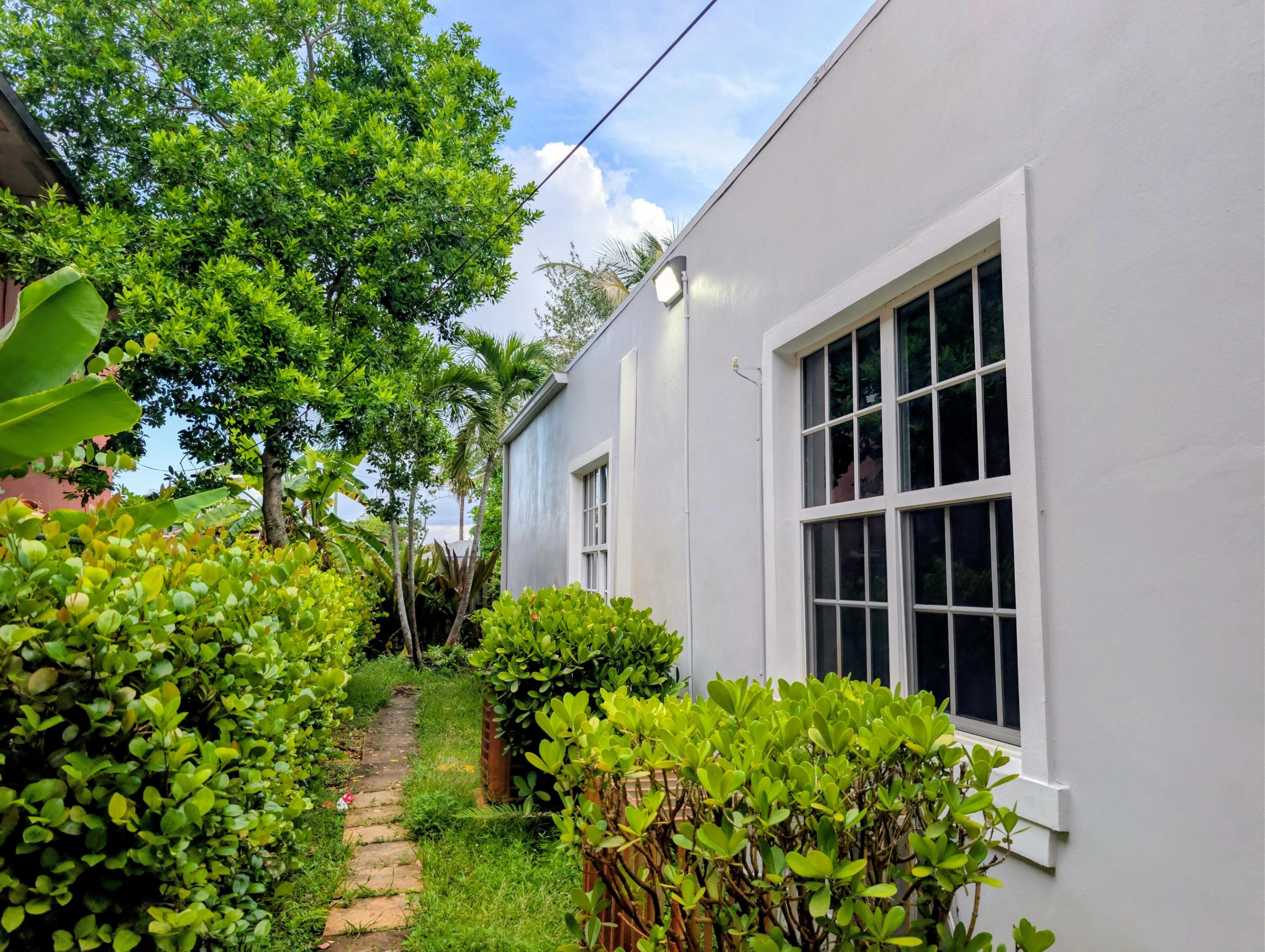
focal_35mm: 24
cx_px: 632
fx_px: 878
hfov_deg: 71.5
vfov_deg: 56.9
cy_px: 476
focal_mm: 6.9
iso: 21
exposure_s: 1/402
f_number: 1.68
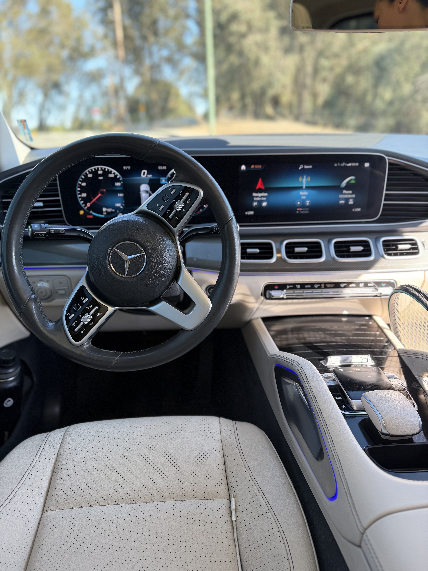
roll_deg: +1.4
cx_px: 214
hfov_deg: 56.8
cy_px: 286
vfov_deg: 71.6
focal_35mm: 24
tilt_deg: -19.2
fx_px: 396
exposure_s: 1/233
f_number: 1.78
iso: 80
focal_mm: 6.76
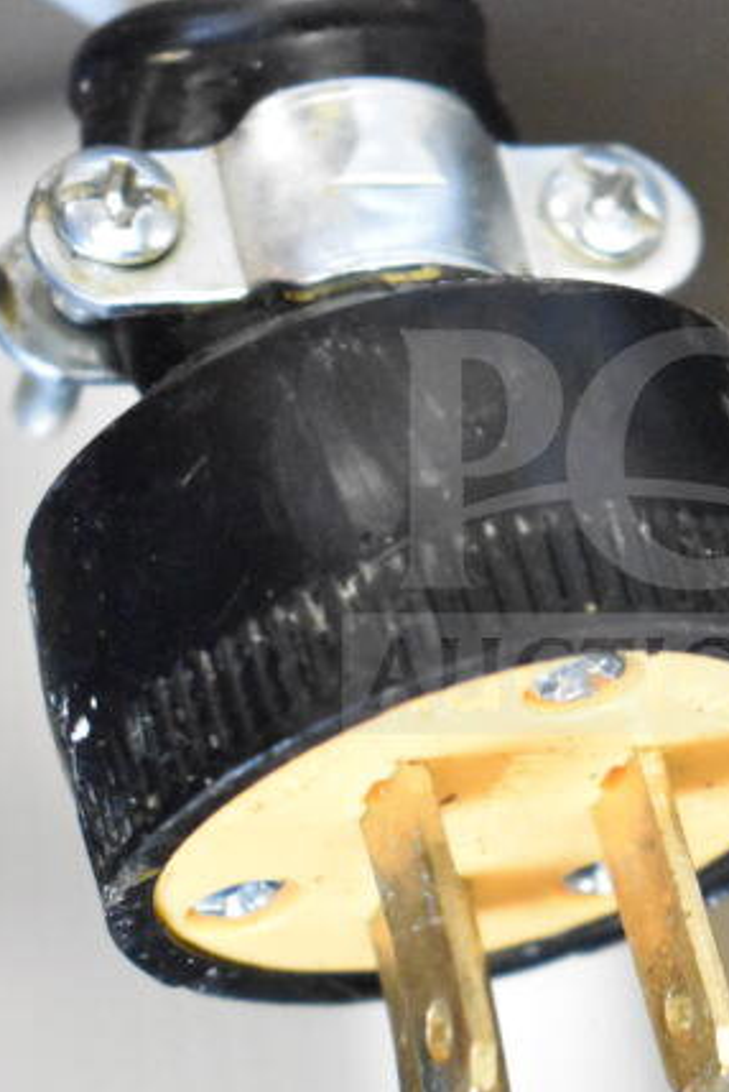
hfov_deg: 7.8
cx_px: 627
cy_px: 531
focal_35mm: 176
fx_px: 5339
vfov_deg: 11.7
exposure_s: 1/100
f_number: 5.6
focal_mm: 55
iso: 12800
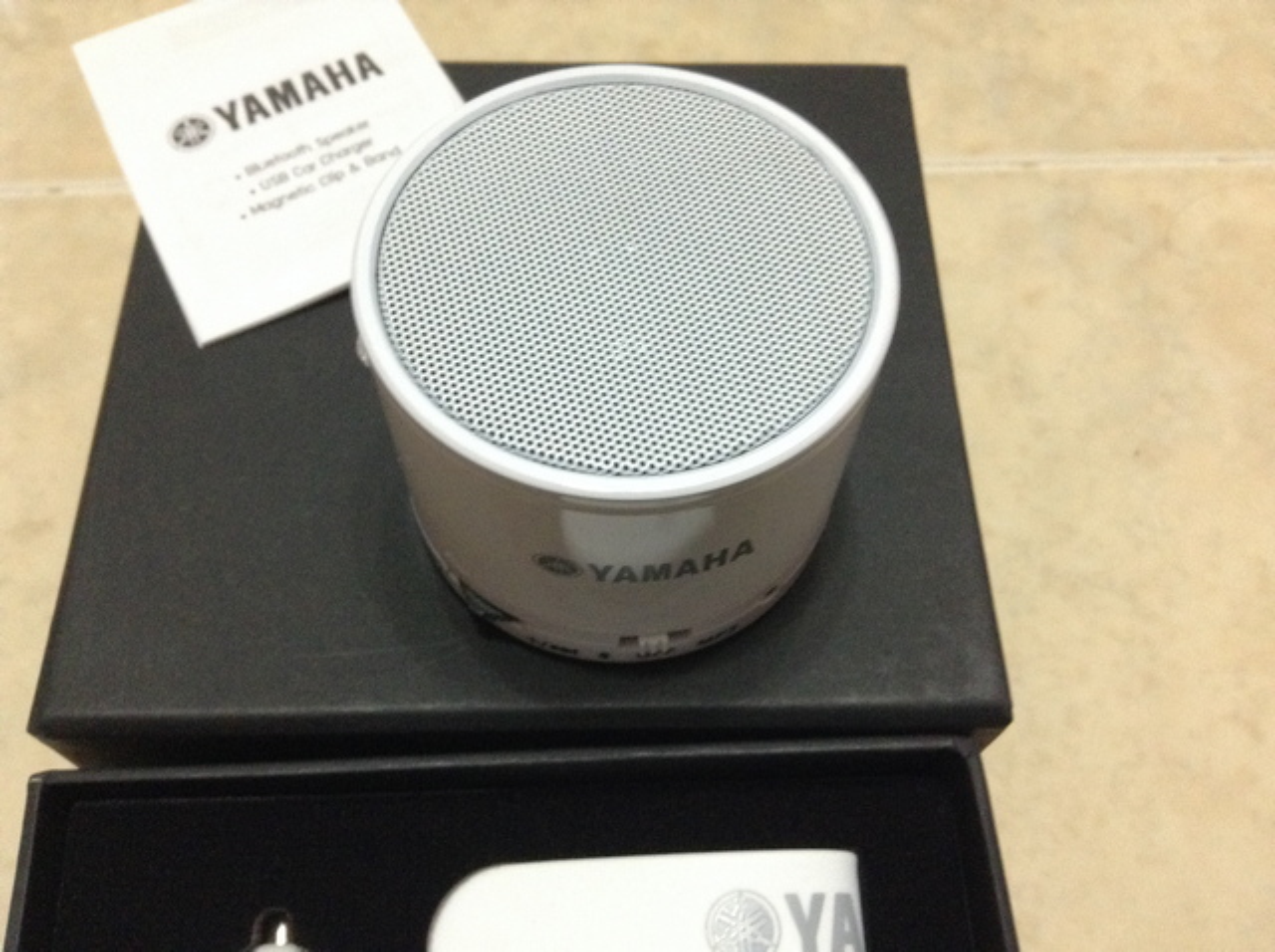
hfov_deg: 55.4
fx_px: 1214
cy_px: 476
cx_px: 638
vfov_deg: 42.8
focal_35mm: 33
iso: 250
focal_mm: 3.3
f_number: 2.4
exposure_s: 1/15
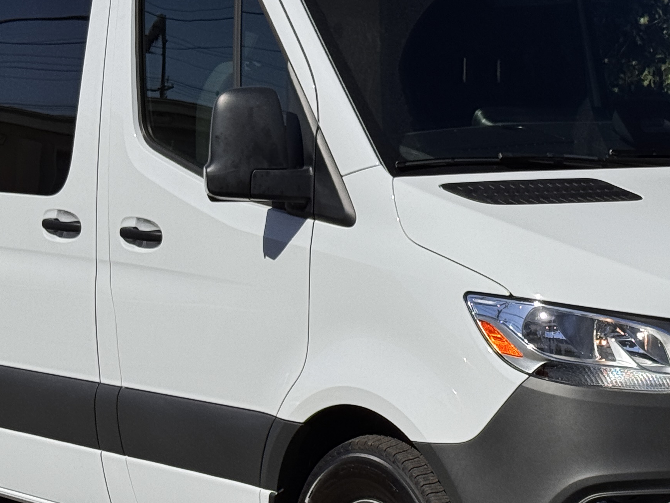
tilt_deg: -3.0
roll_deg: +0.5
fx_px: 2168
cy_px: 297
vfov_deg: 13.2
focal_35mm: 112
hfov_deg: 17.5
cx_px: 464
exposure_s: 1/12500
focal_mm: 6.76
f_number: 1.78
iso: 64
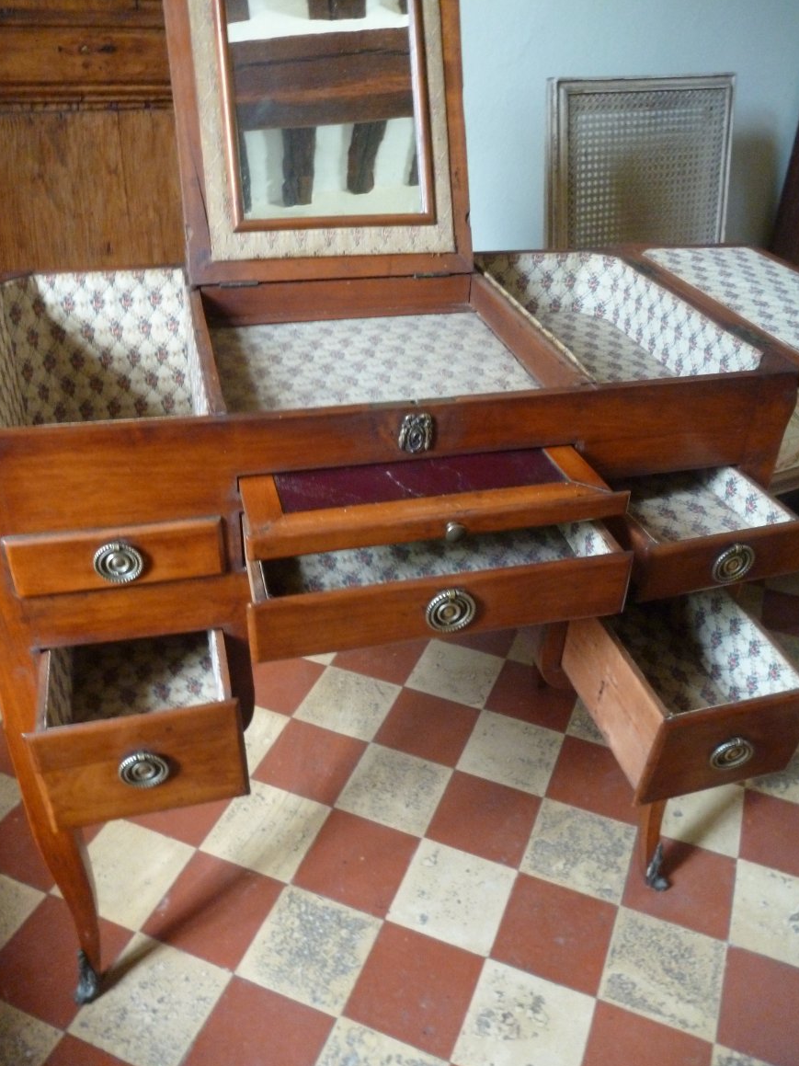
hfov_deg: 48.2
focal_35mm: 29
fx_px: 893
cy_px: 520
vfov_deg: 61.7
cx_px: 399
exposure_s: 1/8
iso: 500
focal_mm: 5
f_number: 3.1
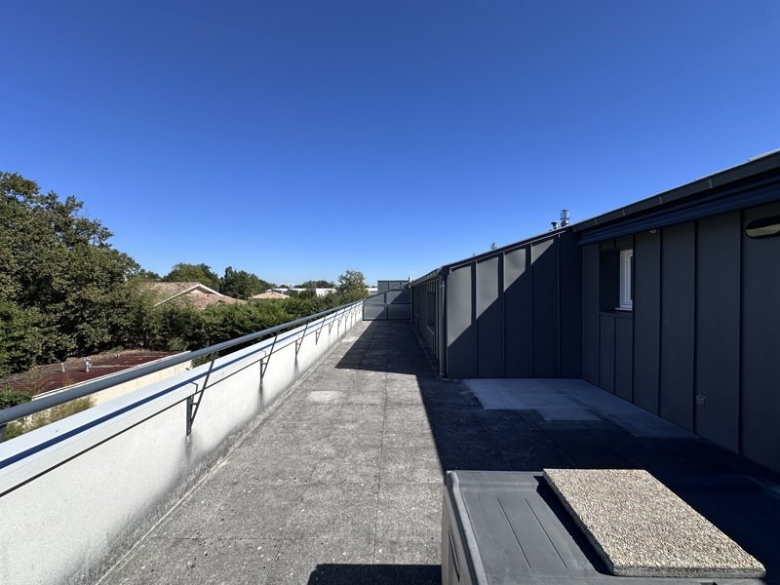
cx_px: 390
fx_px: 315
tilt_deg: +0.3
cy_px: 292
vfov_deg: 85.7
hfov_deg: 102.1
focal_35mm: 14
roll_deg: +0.1
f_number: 2.2
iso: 50
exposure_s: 1/2304
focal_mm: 2.22
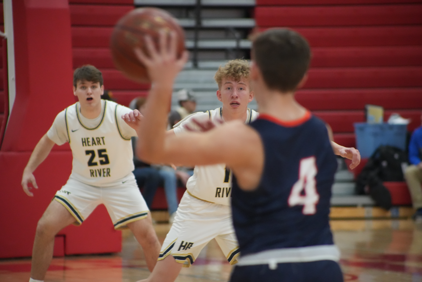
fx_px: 3516
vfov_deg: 4.6
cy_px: 141
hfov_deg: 6.9
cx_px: 211
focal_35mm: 300
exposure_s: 1/400
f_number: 5.6
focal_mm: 300
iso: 8000
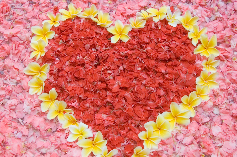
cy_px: 87
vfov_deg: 25.9
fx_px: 342
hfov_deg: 38.2
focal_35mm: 52
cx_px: 121
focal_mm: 28
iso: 200
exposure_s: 1/30
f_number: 4.5
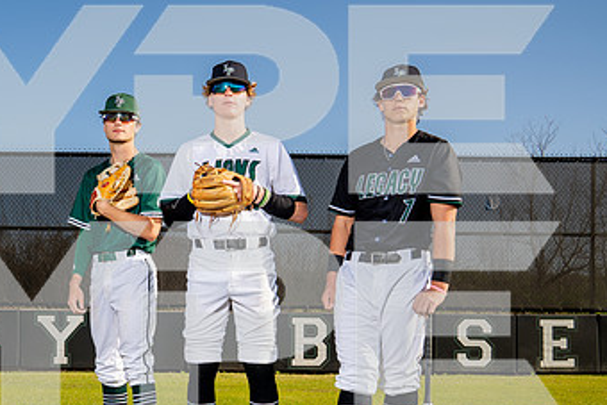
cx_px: 105
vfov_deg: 28.7
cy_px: 317
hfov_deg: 40.6
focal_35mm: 46
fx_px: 776
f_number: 8
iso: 100
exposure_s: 1/250
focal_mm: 27
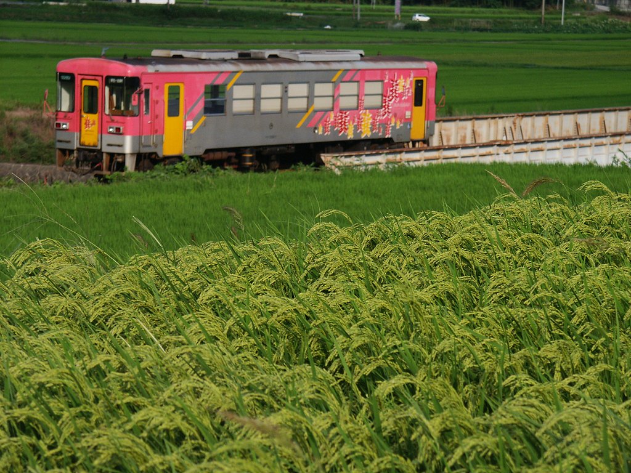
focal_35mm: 144
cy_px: 236
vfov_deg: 10.3
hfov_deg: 13.7
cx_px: 316
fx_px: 2625
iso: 100
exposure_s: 1/1000
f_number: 4
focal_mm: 36.39
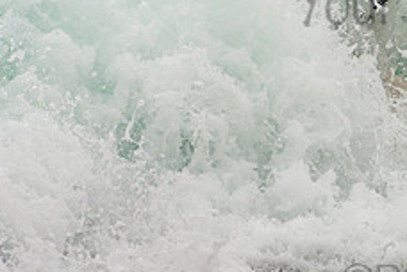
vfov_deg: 0.9
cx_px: 480
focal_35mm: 1451
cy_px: -17
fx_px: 16403
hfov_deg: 1.4
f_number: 5.6
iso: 320
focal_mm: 380
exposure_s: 1/1250
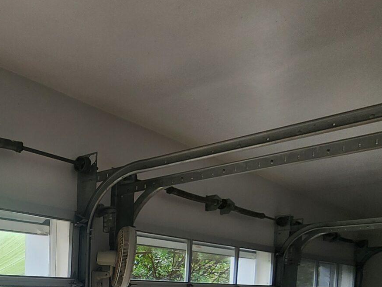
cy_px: 337
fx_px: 419
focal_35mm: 38
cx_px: -31
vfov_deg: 31.9
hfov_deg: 40.4
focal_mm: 2.2
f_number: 2.2
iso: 50
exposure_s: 1/120
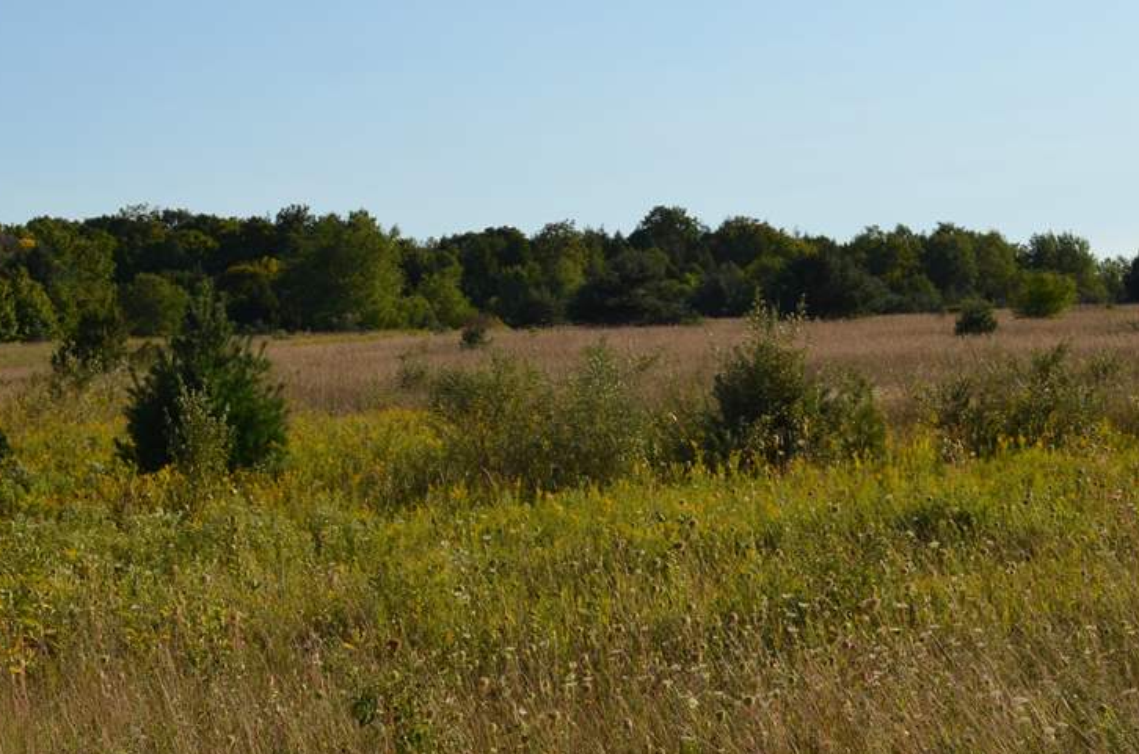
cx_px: 328
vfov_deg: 18.3
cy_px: 234
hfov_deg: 27.1
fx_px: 2337
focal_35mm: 74
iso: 100
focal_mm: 28
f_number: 9
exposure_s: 1/200
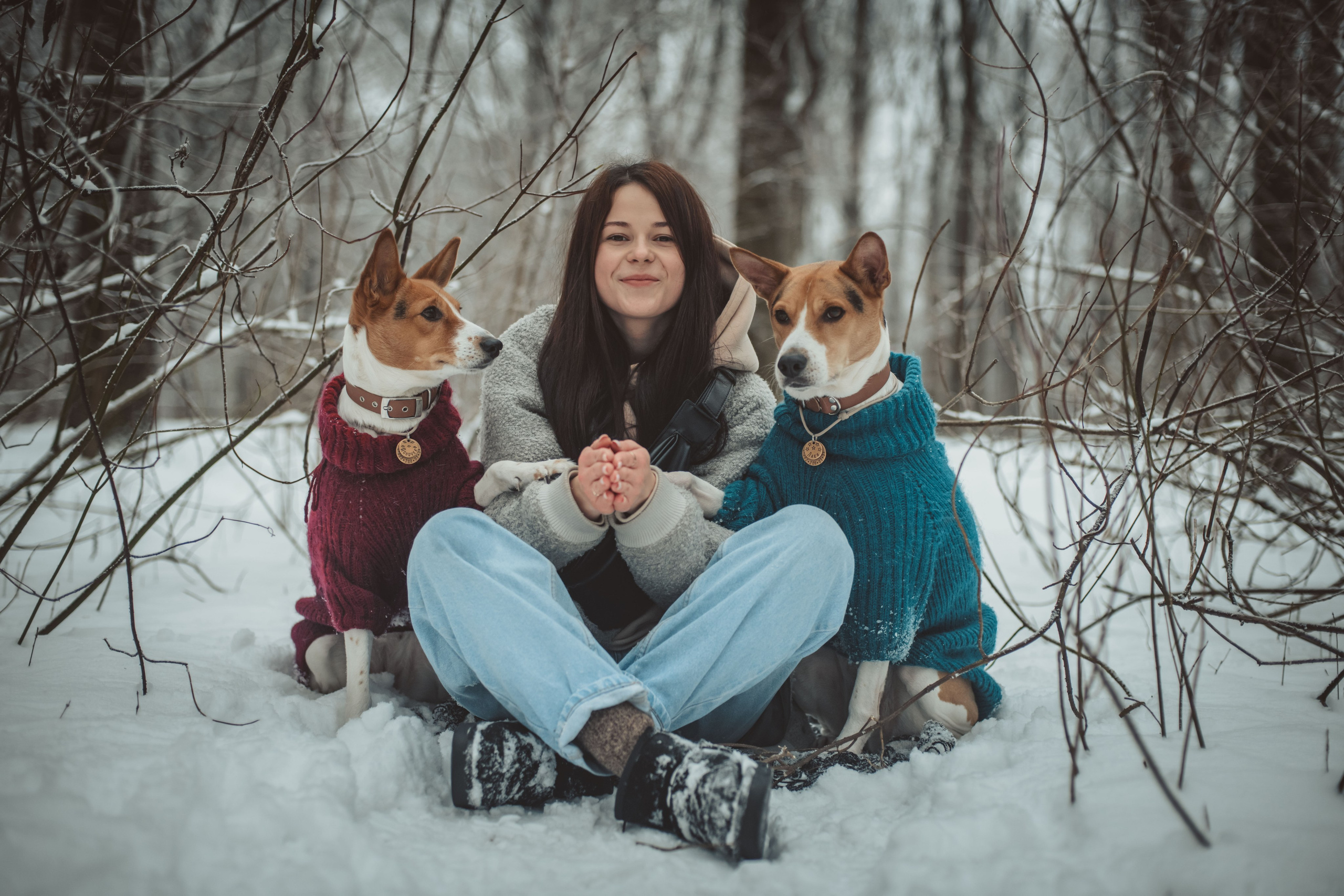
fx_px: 1867
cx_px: 672
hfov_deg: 39.6
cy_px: 448
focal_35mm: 50
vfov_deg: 27.0
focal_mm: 50
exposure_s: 1/1000
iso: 400
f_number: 2.5
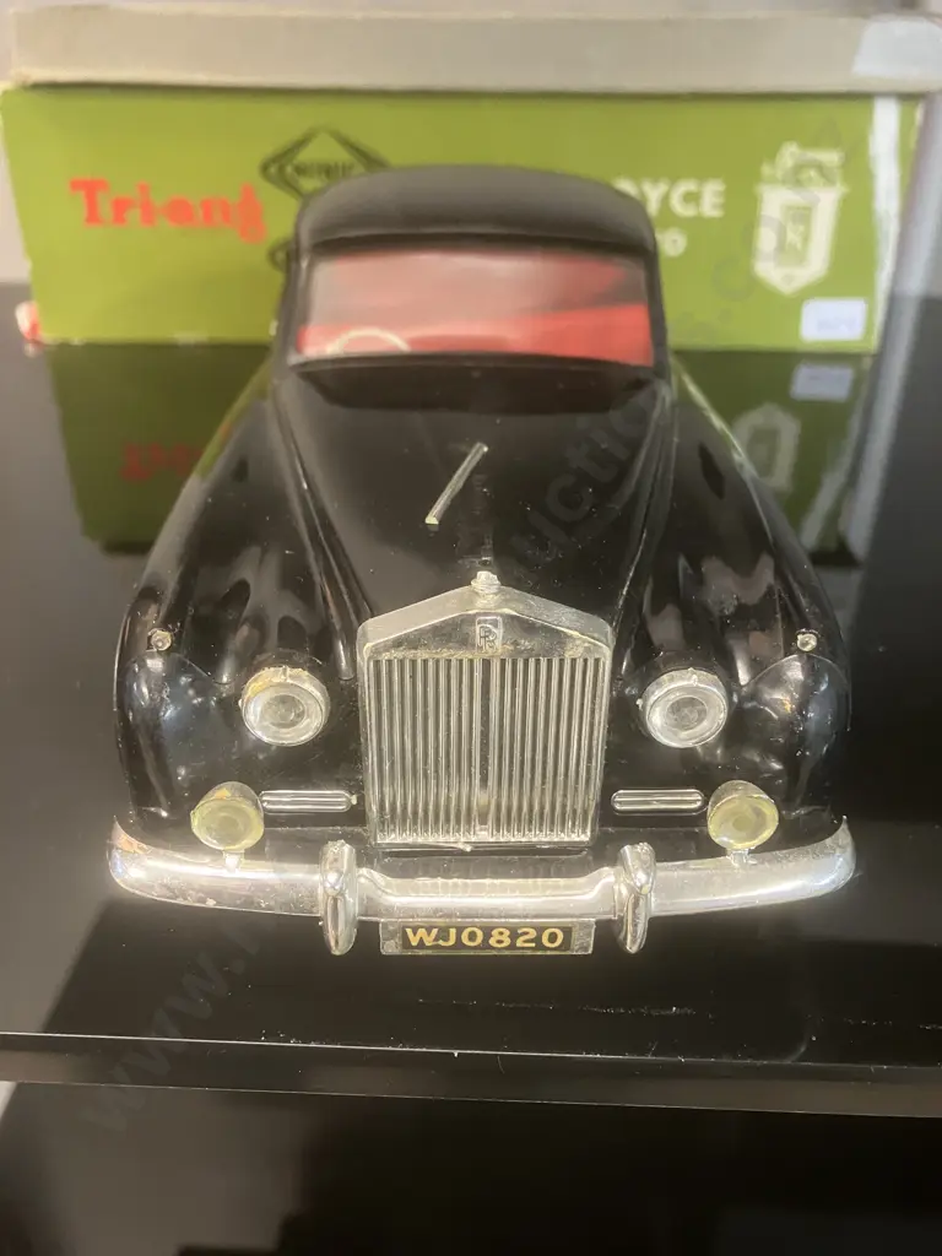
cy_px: 628
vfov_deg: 63.4
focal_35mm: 28
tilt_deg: -30.9
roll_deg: -0.4
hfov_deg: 49.7
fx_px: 1016
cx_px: 471
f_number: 1.8
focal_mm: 3.99
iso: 320
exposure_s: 1/25
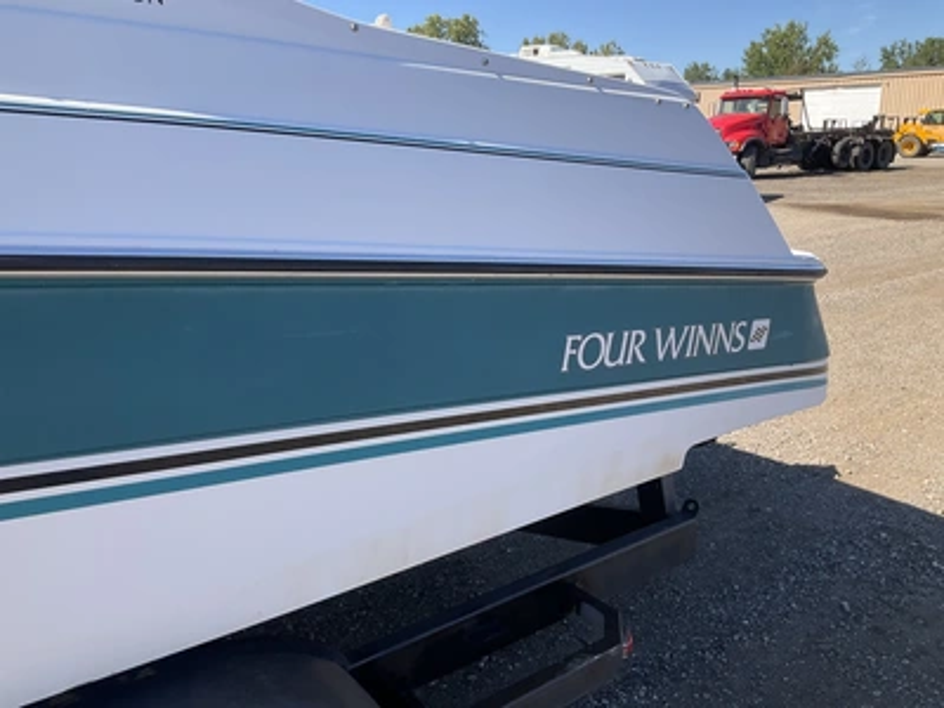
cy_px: 354
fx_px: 791
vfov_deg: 48.2
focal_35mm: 29
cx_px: 472
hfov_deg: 61.7
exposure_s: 1/781
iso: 25
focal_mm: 3
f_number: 1.8
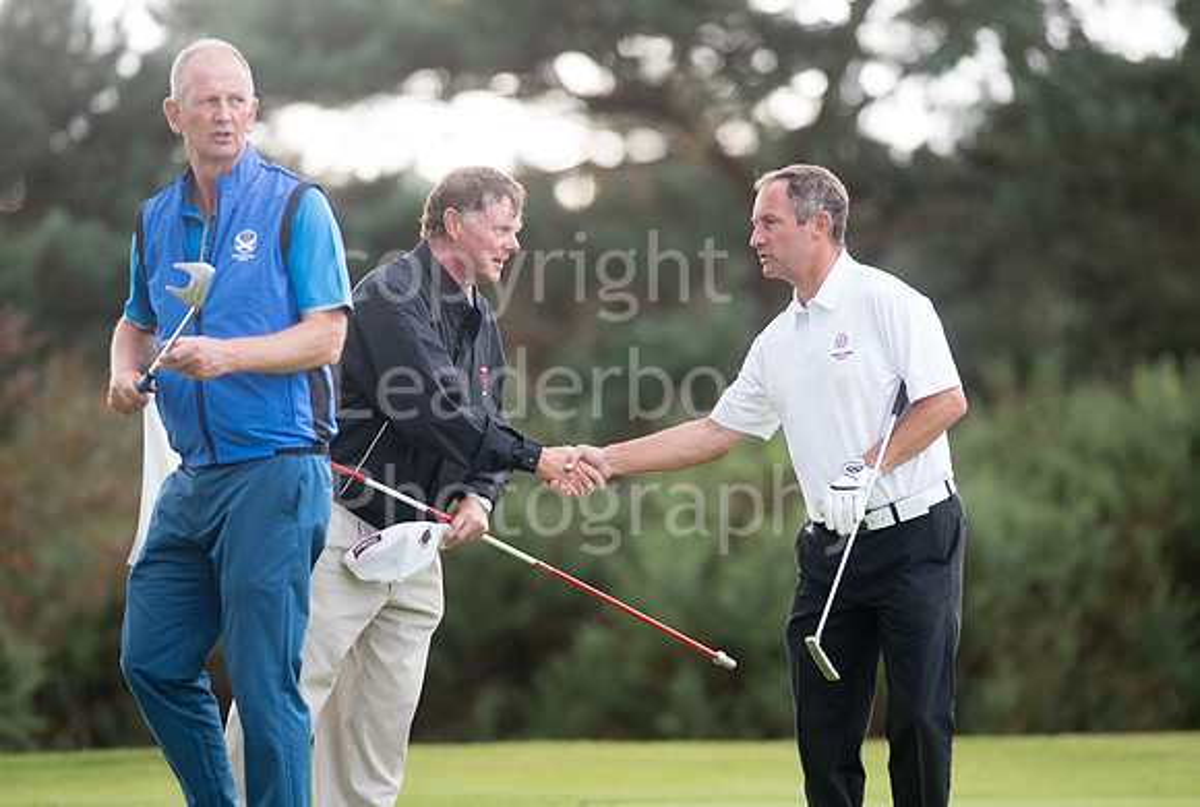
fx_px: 11176
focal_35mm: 334
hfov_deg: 6.1
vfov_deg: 4.1
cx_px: 617
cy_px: 401
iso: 1600
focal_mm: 300
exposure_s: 1/1250
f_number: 4
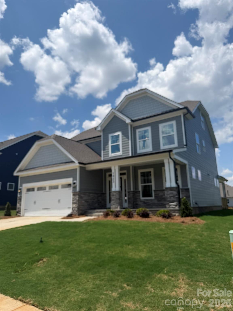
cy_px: 156
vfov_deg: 71.6
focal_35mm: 24
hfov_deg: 56.8
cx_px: 116
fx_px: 215
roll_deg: +1.1
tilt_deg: +13.4
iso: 80
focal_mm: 6.76
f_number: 1.78
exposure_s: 1/6711
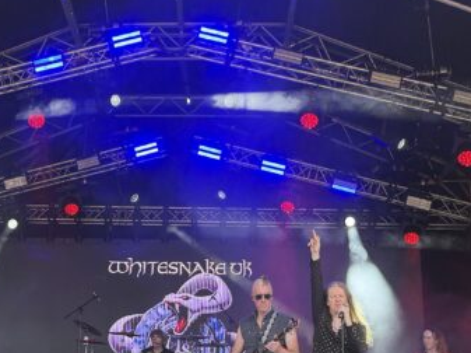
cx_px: 140
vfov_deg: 20.1
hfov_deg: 26.5
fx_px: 992
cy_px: 137
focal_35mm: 73
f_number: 1.78
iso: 100
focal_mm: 6.76
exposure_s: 1/571
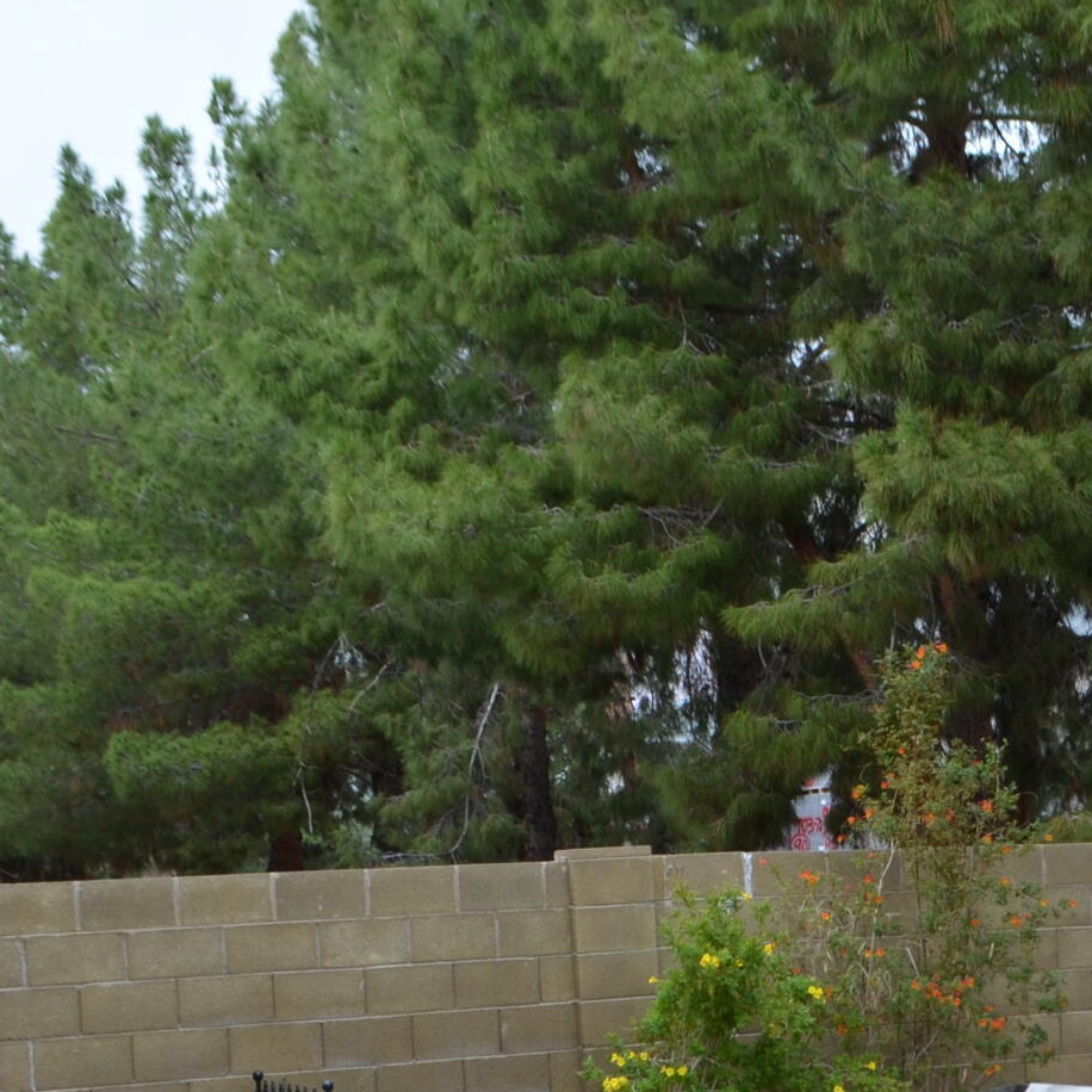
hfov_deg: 22.2
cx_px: 1093
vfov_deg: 22.6
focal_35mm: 75
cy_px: 920
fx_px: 2677
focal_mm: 18
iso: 200
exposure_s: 1/125
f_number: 5.6
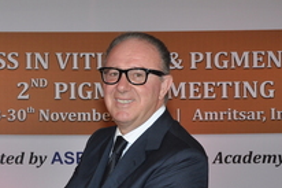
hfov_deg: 12.4
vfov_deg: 8.3
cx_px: -15
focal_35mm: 164
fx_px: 1284
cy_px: 200
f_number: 10
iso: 500
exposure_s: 1/125
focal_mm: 50
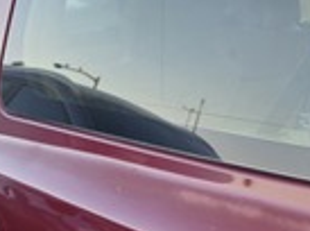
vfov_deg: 18.3
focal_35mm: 77
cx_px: 198
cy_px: 262
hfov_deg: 25.3
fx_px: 688
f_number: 1.7
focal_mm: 6.3
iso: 50
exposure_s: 1/359
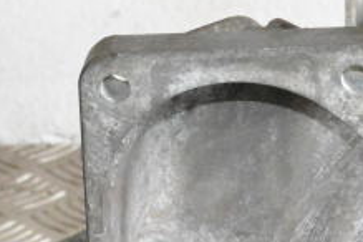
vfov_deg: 4.8
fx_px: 2833
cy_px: 438
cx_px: 489
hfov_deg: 7.2
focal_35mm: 281
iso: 6400
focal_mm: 40
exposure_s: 1/125
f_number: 8
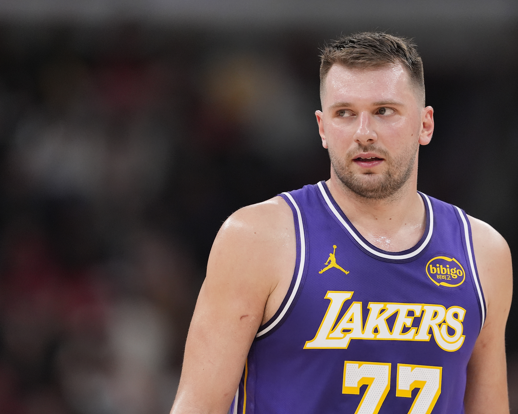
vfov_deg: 3.0
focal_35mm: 519
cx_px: 243
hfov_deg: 3.7
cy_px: 237
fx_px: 7957
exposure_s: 1/2000
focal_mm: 400
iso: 3200
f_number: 3.2
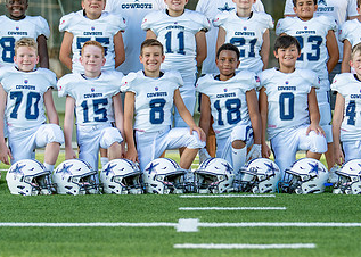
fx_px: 1342
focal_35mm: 131
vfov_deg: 10.9
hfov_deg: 15.3
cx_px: 246
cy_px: 101
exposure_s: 1/1600
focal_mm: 50
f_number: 1.2
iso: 100
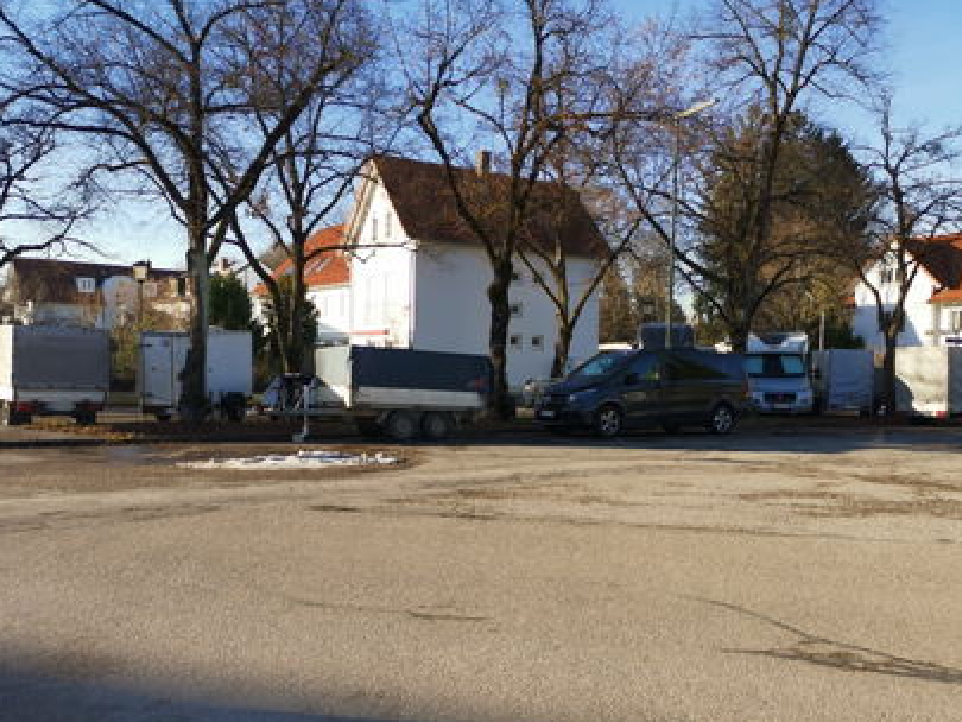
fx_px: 890
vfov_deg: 44.1
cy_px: 401
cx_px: 513
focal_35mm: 32
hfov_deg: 56.8
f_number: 1.8
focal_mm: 5.58
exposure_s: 1/857
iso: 50
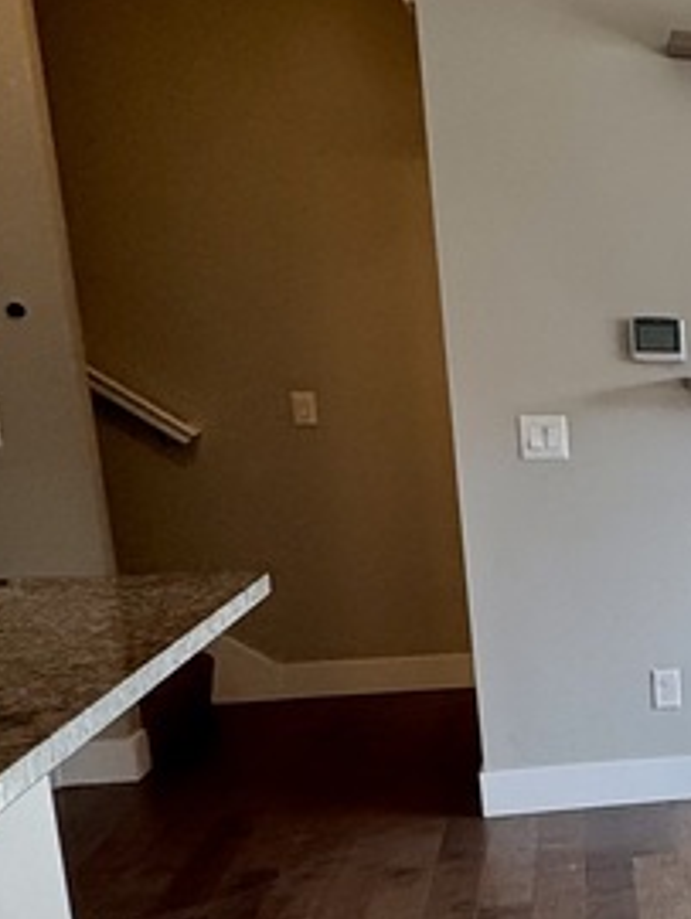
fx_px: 1488
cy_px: 674
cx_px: 1164
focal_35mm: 56
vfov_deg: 33.7
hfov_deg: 20.4
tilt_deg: -12.1
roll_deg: -0.2
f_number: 2.2
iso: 50
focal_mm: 2.22
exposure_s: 1/120
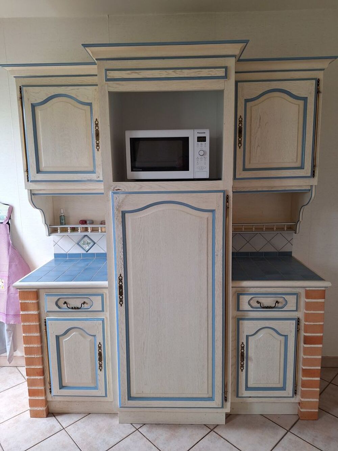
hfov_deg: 58.9
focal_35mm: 23
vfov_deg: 73.9
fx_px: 299
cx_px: 169
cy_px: 226
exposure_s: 1/50
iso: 160
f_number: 1.8
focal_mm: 5.54
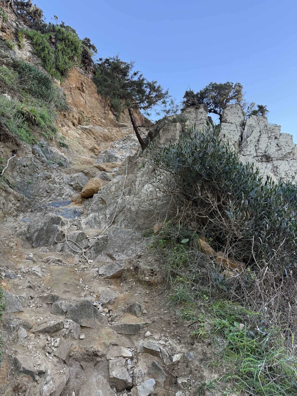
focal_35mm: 24
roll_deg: +3.0
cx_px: 148
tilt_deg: +10.4
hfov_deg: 56.8
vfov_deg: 71.6
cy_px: 198
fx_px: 275
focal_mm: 6.76
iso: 100
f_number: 1.78
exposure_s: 1/303
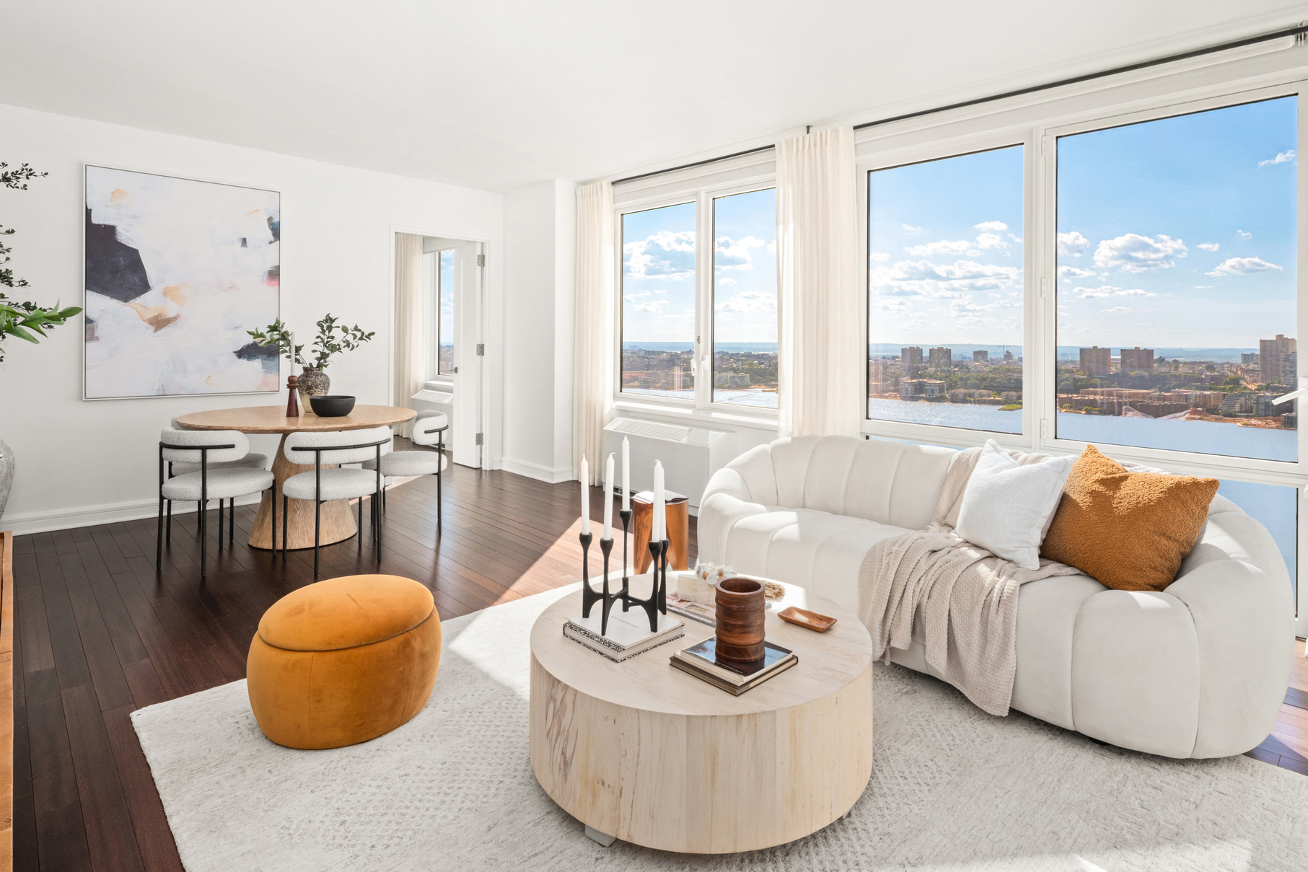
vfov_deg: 67.3
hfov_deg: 90.0
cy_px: 413
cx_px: 677
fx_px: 654
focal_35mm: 18
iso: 640
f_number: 22
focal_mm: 17
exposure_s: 1/200
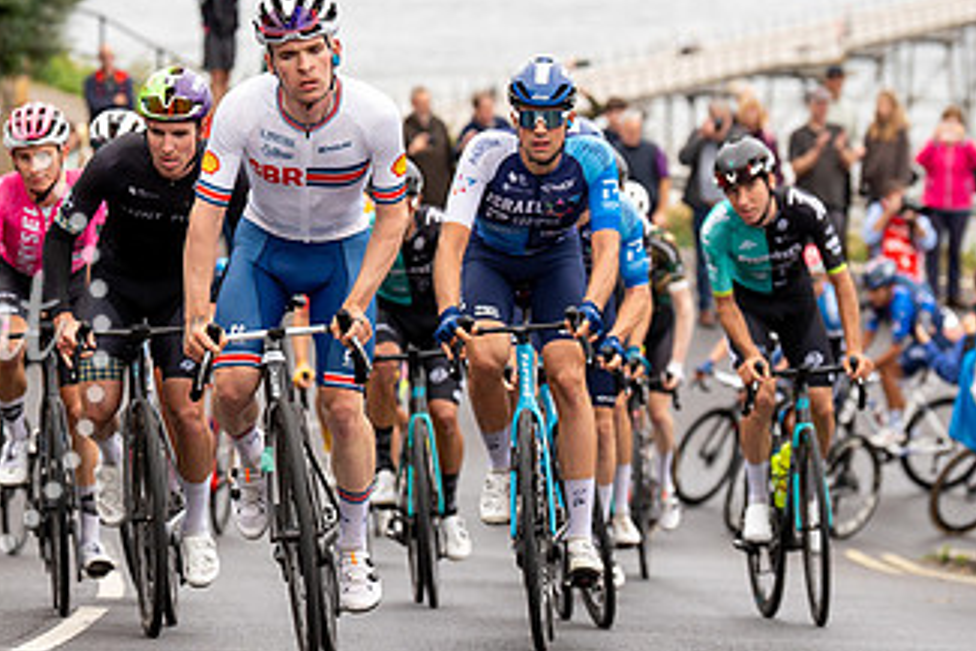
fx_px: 5668
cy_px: 176
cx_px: 294
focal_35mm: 209
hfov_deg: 9.8
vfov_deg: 6.6
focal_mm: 117
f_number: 3.5
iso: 320
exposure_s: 1/1000
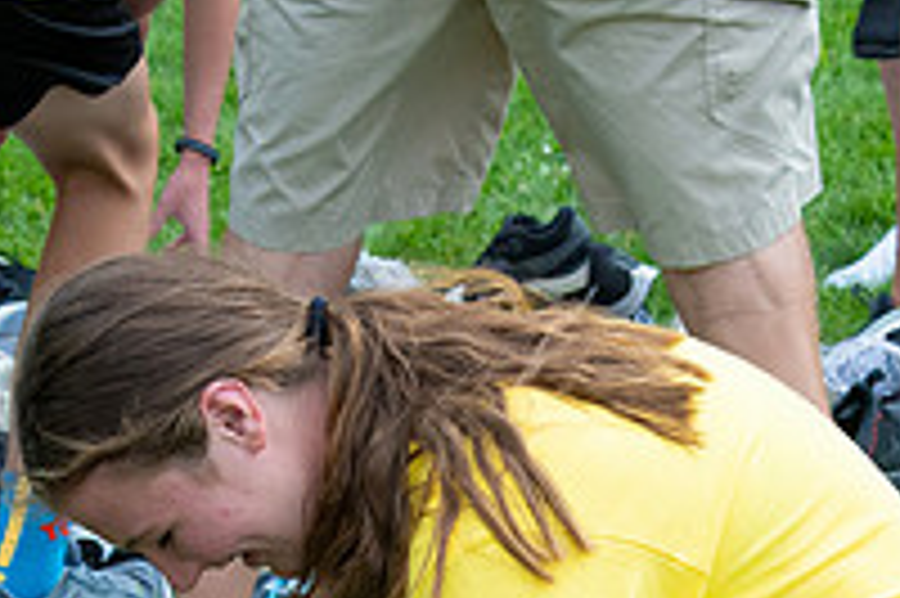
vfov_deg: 7.1
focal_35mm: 191
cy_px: 827
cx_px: 418
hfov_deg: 10.8
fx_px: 4771
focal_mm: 44
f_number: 5.6
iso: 320
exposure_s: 1/1250
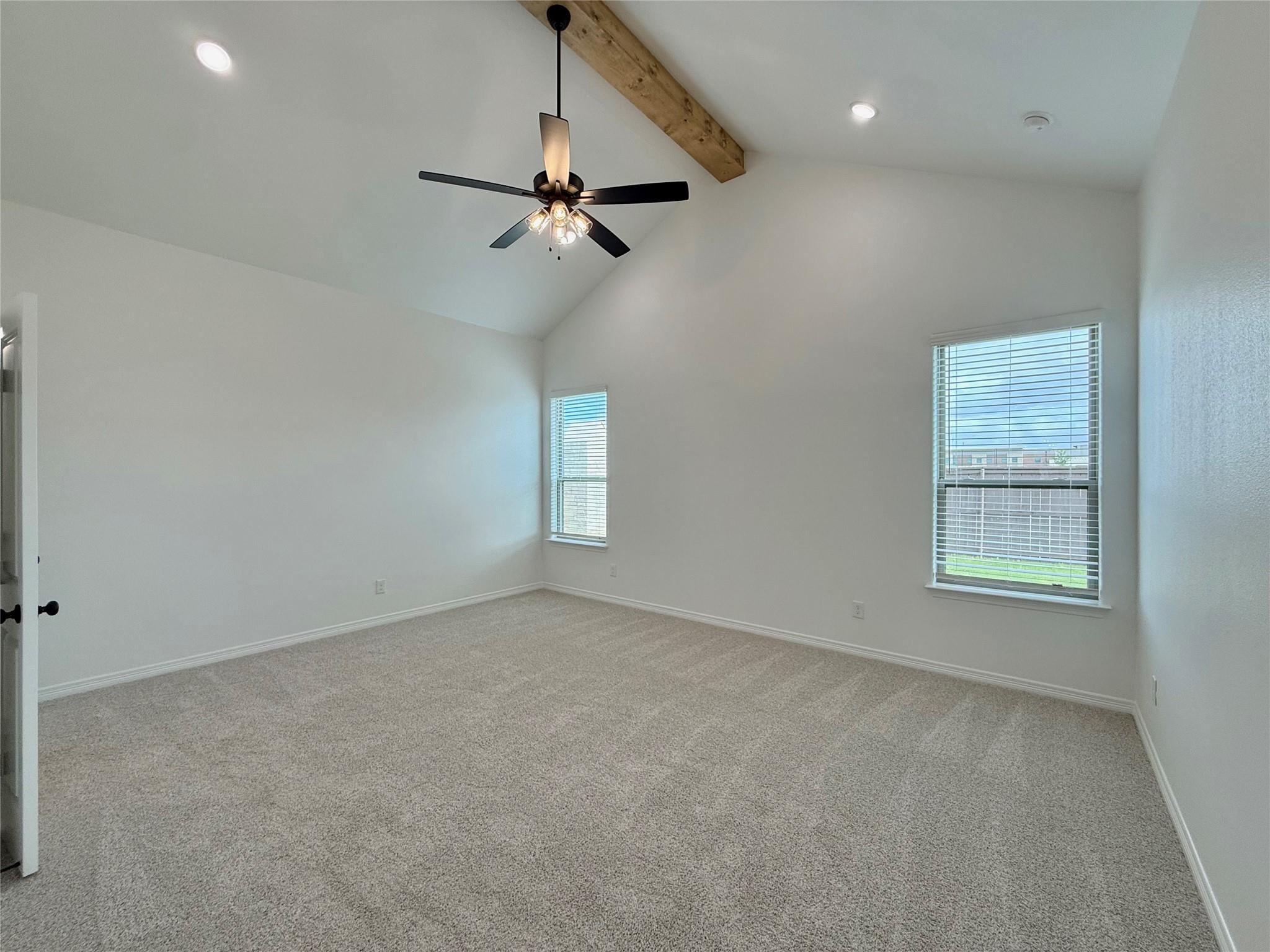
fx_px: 514
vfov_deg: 85.7
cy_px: 476
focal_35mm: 14
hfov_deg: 102.1
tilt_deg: +0.3
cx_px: 635
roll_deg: -0.3
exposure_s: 1/129
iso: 64
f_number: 2.2
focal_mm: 2.22
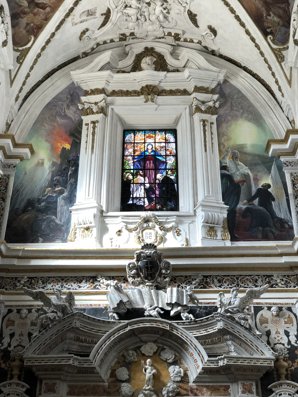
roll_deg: -0.4
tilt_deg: +33.4
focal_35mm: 52
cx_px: 149
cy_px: 198
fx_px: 597
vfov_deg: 36.8
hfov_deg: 28.0
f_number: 2.4
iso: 50
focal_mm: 6
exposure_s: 1/50
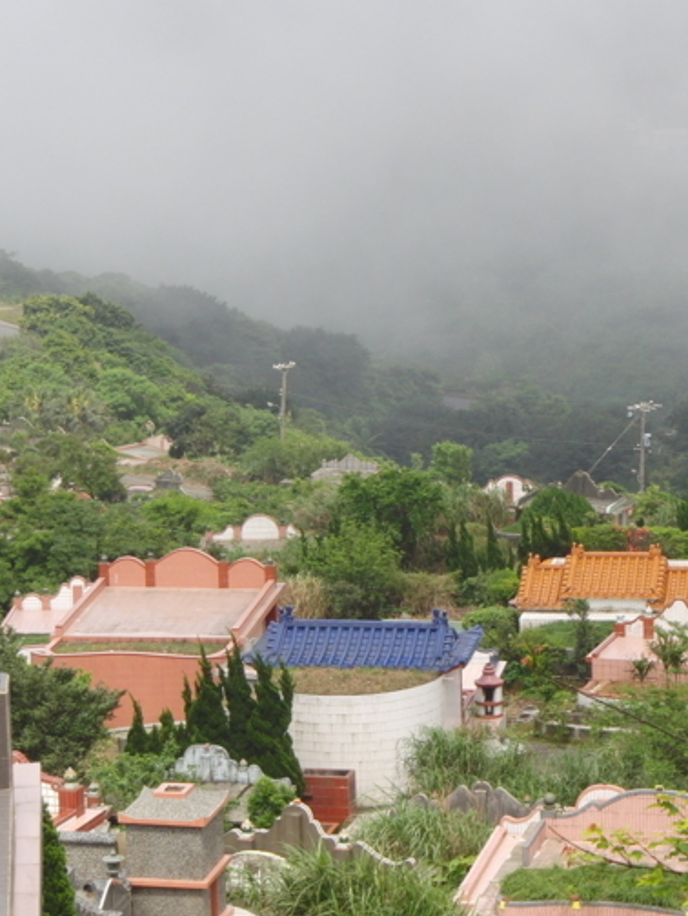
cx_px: 653
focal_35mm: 143
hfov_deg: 10.3
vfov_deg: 13.8
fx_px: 3785
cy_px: 421
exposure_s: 1/320
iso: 100
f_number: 4.8
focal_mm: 16
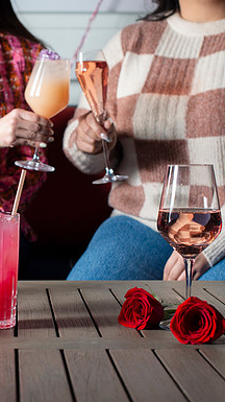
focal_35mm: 79
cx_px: 29
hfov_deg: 15.1
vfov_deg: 26.9
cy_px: 201
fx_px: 840
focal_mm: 50
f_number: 4.5
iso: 200
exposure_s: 1/250
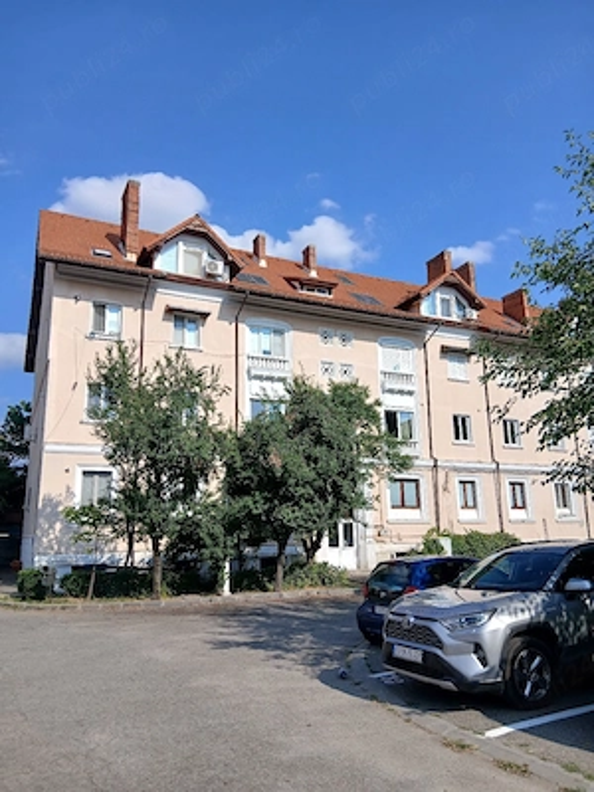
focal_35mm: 26
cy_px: 396
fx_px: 595
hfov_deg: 53.1
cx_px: 297
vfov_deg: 67.3
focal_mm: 3.98
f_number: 1.8
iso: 20
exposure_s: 1/833
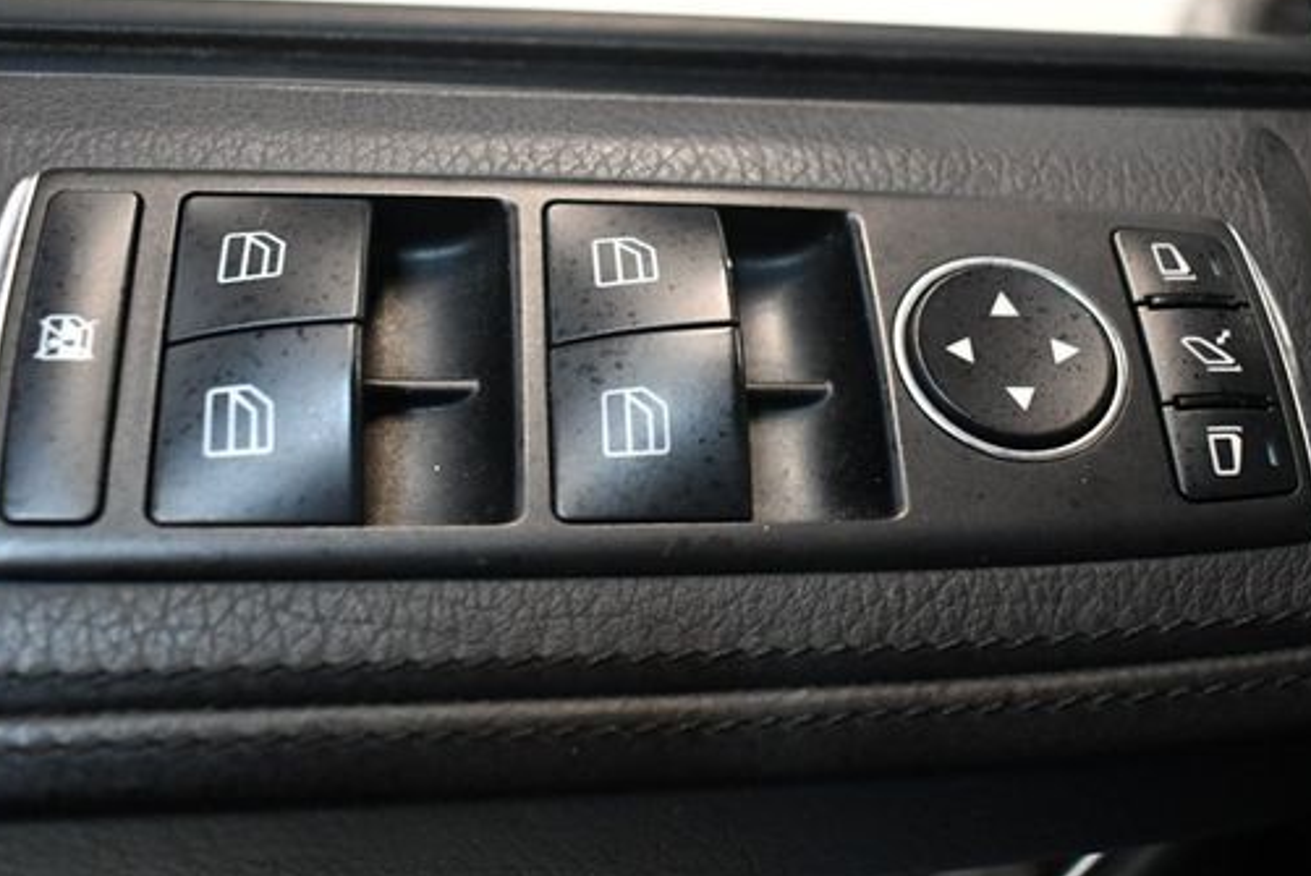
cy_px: 353
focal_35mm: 46
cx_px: 678
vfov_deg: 29.2
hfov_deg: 42.7
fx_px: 1677
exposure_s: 1/100
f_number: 3.5
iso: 3200
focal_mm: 18
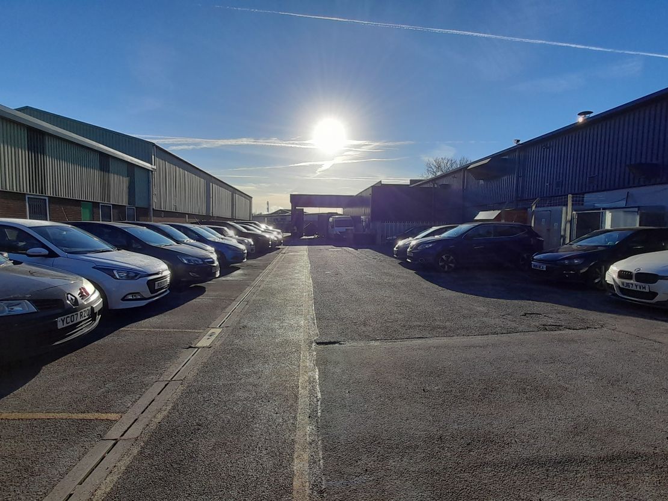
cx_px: 334
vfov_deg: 89.9
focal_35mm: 13
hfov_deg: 106.2
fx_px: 251
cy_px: 250
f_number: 2.2
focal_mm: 1.42
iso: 40
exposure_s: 1/1546
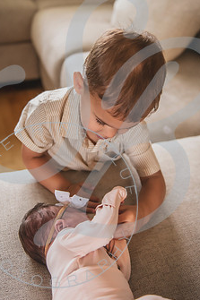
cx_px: 95
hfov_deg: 28.6
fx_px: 392
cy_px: 137
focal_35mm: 47
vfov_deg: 41.9
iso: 1600
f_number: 2.8
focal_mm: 35
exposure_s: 1/250
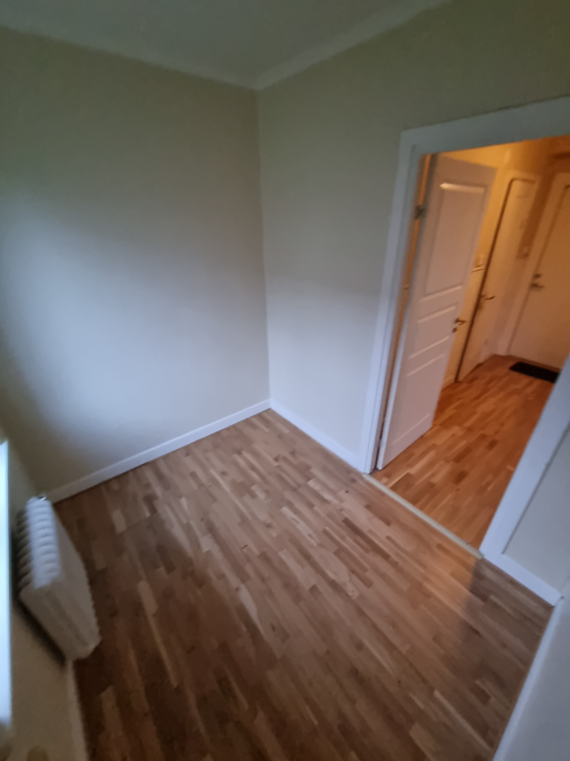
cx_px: 285
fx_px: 285
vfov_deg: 106.2
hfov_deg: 89.9
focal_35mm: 13
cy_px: 380
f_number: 2.2
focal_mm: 2.2
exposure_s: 1/25
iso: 1000
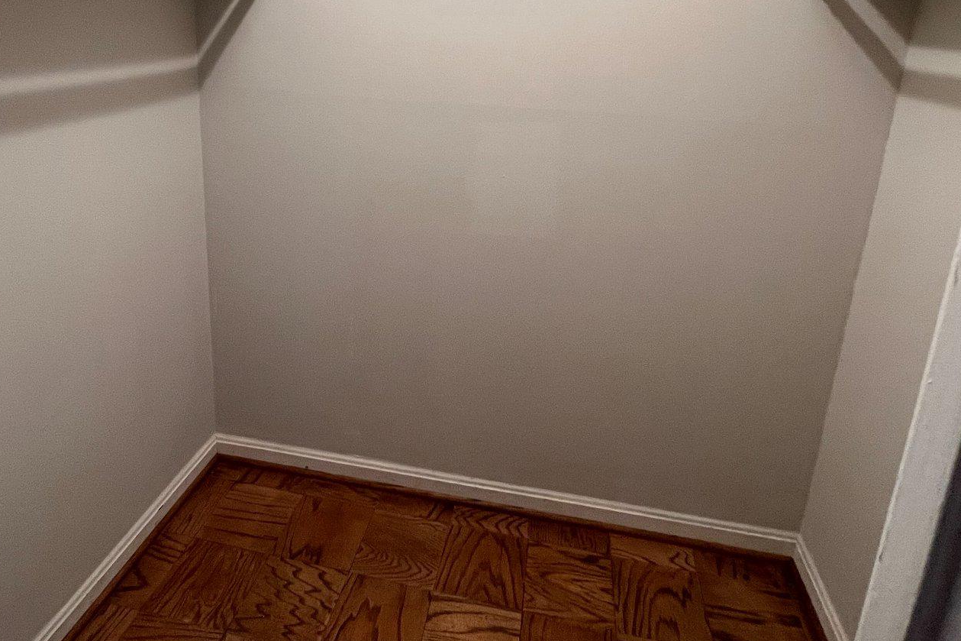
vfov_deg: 55.2
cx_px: 441
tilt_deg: -14.0
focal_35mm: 22
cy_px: 181
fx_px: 587
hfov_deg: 78.4
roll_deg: -2.9
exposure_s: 1/60
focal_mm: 1.57
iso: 400
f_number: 1.8
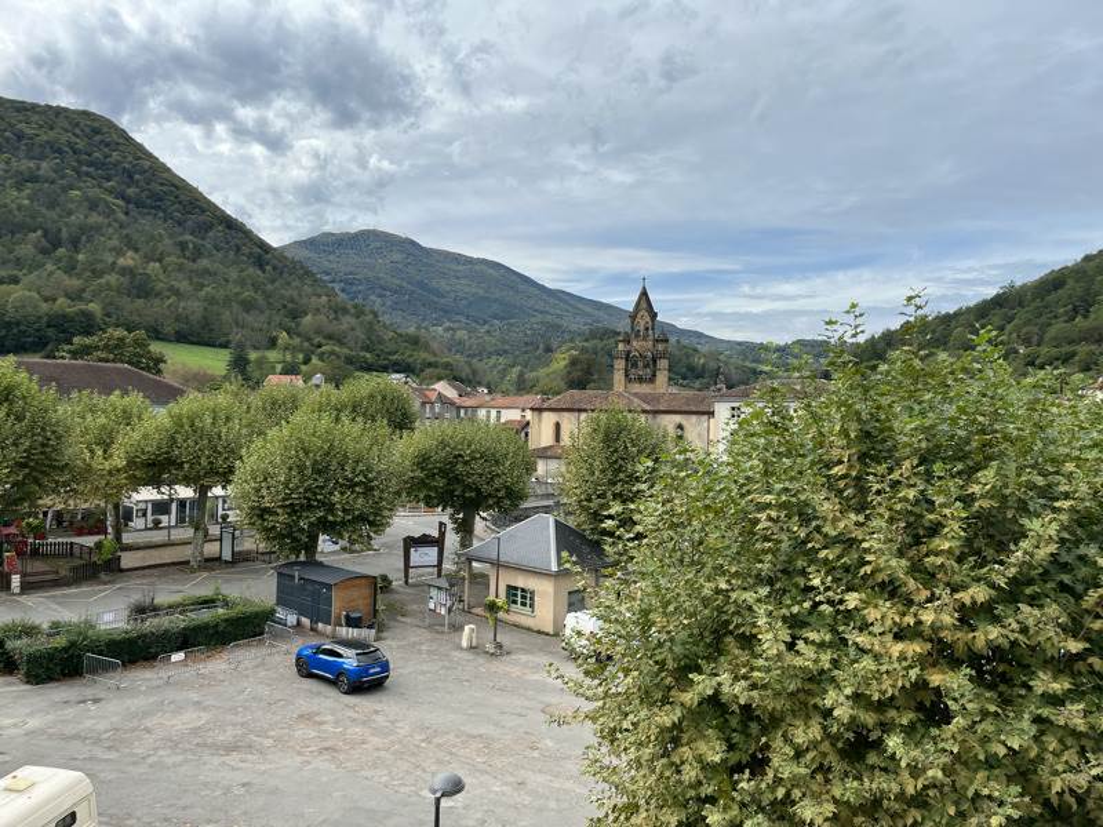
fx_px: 828
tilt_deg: +1.0
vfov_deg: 53.1
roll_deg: -1.0
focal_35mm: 26
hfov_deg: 67.3
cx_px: 552
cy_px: 414
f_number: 1.6
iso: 50
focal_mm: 5.1
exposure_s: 1/3215
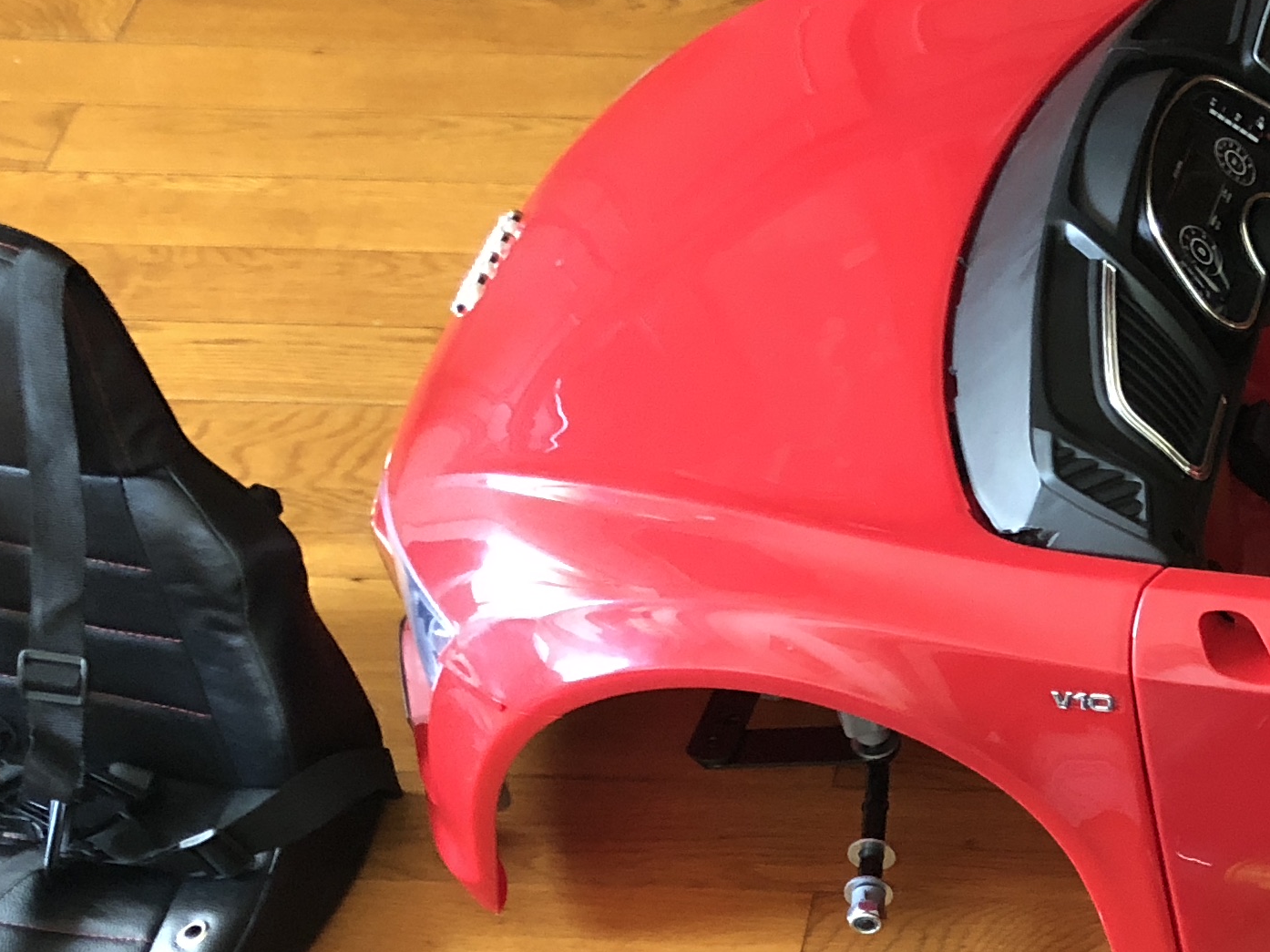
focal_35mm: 81
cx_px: 1376
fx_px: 2971
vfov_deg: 17.9
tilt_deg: -48.2
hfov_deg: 22.8
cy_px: 883
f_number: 1.8
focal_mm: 4
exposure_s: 1/6
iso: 100
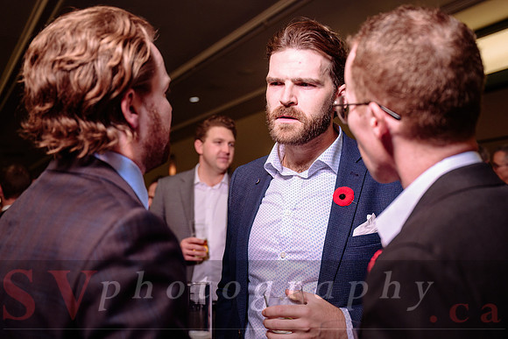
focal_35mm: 42
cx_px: 280
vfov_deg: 32.0
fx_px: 591
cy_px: 152
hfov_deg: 46.4
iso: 800
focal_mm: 38
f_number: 3.2
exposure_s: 1/100
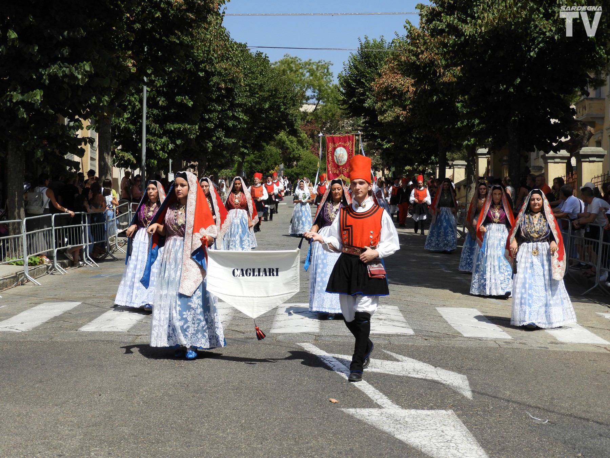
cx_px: 305
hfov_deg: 32.2
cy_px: 229
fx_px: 1057
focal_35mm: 60
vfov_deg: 24.4
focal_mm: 10.7
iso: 100
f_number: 4.2
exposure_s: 1/1000
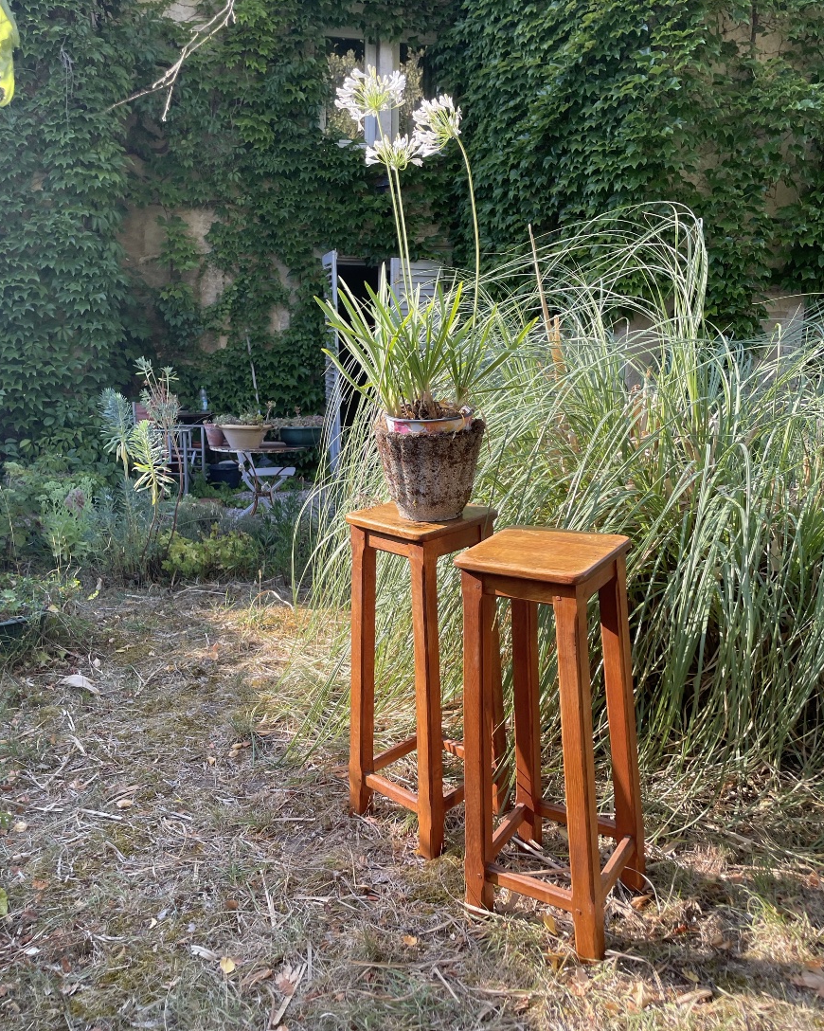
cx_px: 406
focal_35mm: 28
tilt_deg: -6.6
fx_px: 854
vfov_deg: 62.2
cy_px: 498
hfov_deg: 51.5
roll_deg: -0.2
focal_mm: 4.2
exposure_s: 1/467
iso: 32
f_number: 1.6
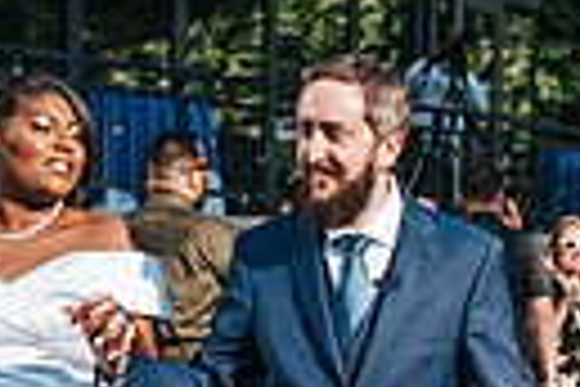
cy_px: 415
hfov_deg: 10.4
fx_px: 3190
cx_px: 204
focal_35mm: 198
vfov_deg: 6.9
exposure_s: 1/640
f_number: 3.2
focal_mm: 35
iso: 100
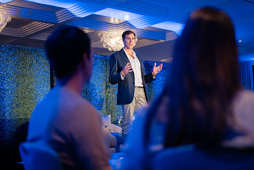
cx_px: 139
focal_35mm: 56
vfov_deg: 24.2
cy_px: 89
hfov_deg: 35.6
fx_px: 395
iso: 320
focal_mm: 50
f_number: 1.8
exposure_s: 1/125
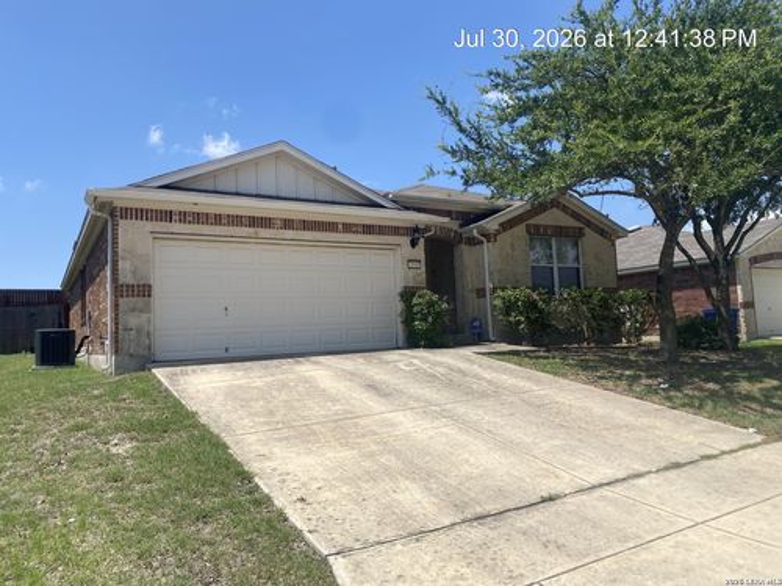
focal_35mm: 26
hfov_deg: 67.3
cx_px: 391
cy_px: 293
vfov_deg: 53.1
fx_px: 587
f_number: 1.8
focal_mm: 4.25
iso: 32
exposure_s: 1/3846
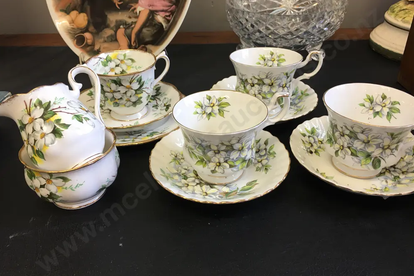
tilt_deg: -30.9
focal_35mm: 31
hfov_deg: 60.3
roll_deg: +0.4
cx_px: 209
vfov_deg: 42.3
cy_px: 141
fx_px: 356
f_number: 2.2
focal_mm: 4.15
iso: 40
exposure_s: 1/33
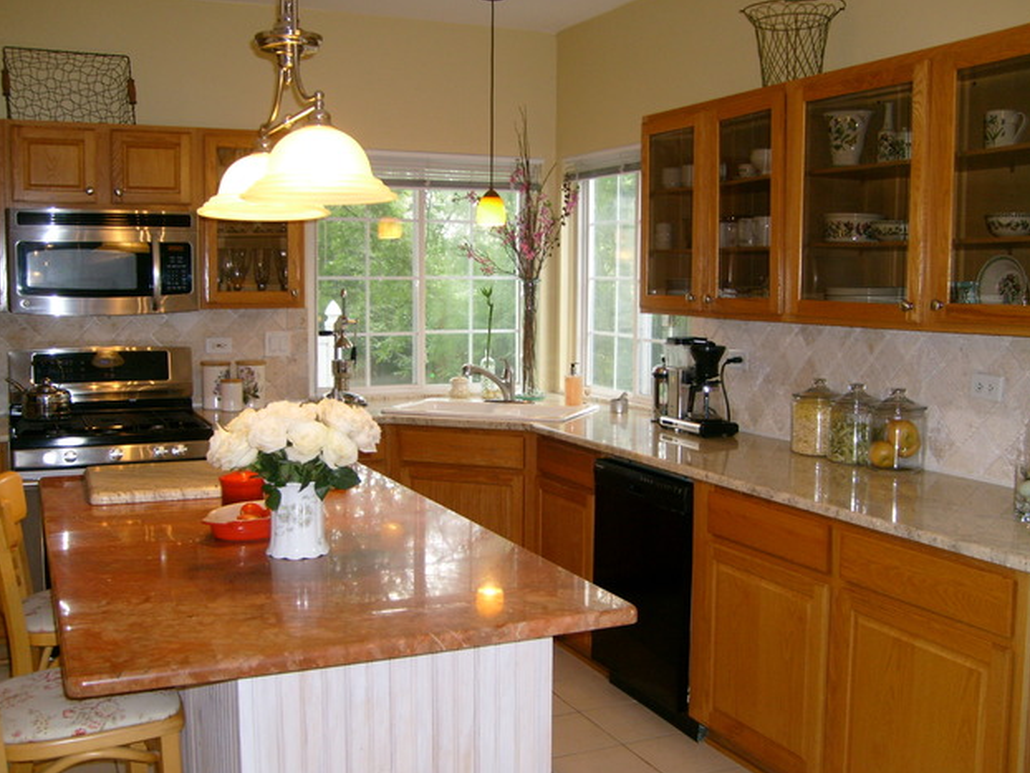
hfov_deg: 51.3
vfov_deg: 39.7
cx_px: 523
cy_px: 379
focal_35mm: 36
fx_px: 1072
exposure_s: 1/45
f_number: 2.8
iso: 100
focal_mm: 5.8
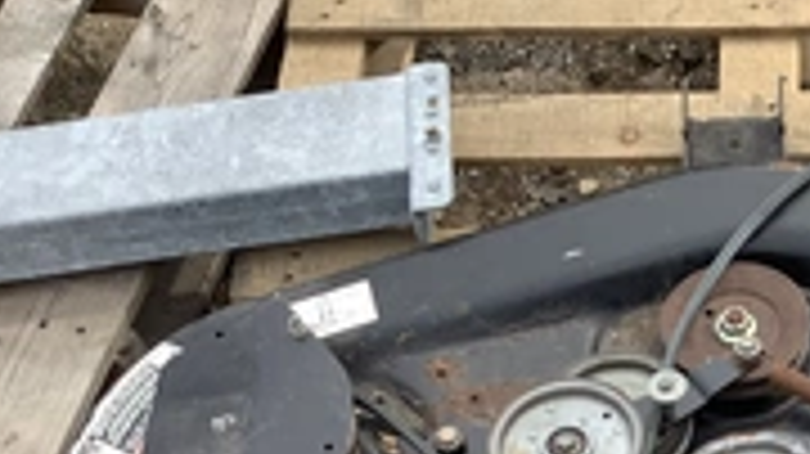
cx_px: 756
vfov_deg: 15.6
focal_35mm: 75
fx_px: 1610
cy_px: 521
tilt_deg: -61.6
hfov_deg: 27.1
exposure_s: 1/529
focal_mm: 3.3
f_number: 2.4
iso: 25
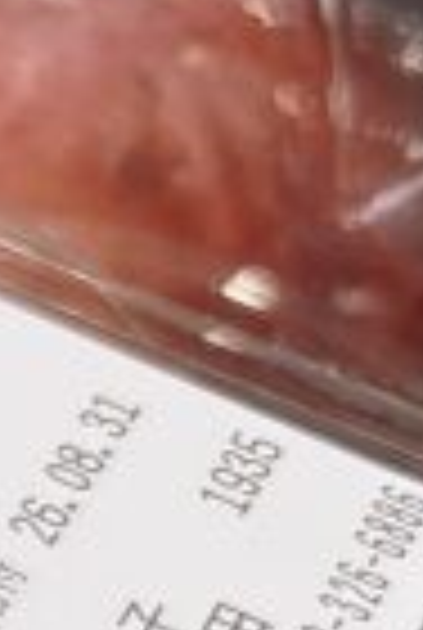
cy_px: 981
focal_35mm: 185
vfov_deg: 10.6
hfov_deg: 6.0
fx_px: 3244
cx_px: -1413
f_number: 1.6
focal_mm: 5.96
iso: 100
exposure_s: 1/60
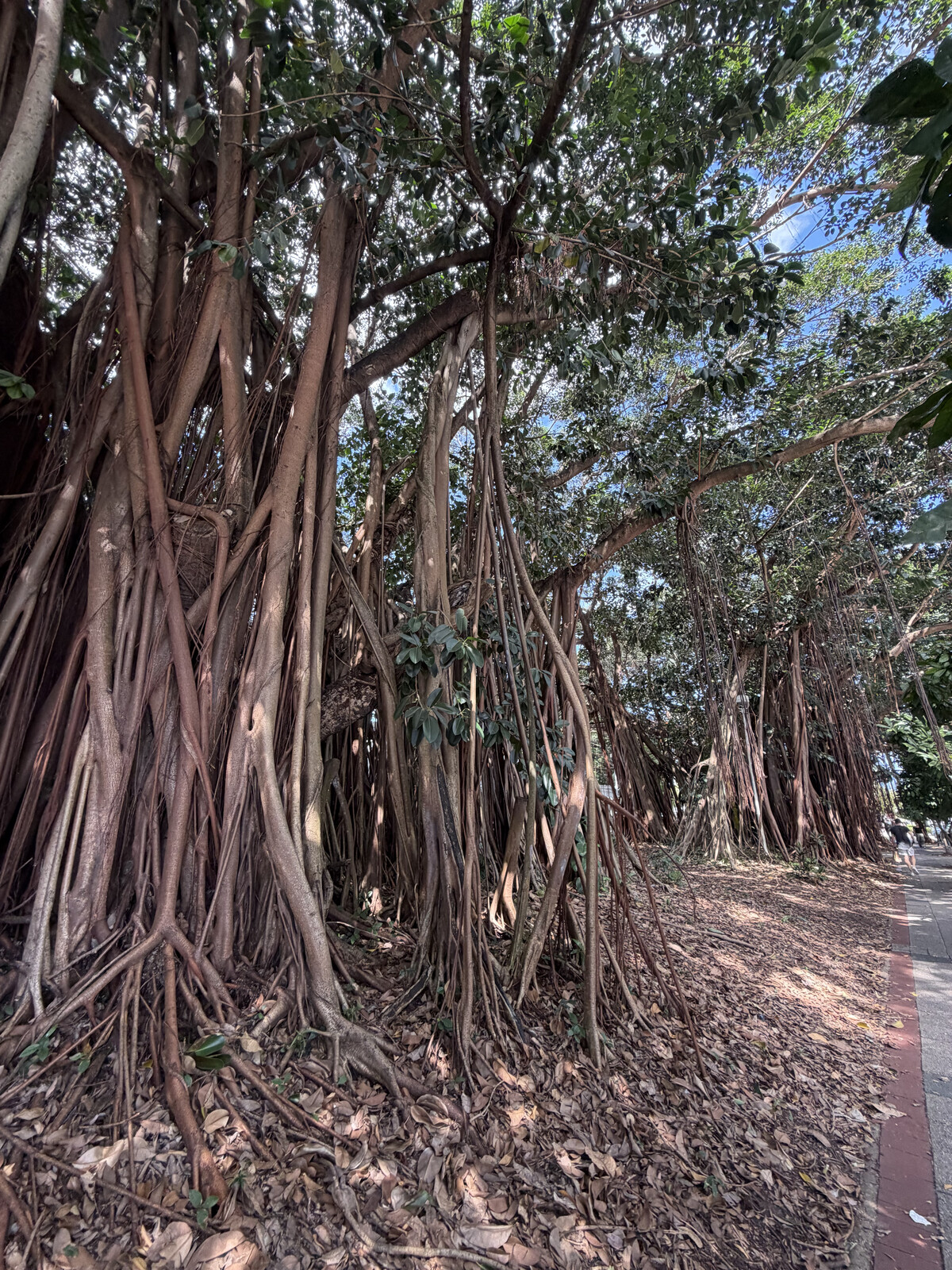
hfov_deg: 85.7
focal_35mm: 14
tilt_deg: +20.9
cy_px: 635
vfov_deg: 102.1
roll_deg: +0.4
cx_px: 476
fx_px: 513
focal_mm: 2.22
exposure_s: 1/121
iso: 160
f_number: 2.2
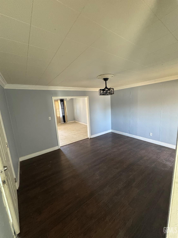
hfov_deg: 85.7
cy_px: 119
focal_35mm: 14
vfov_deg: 102.1
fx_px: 96
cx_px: 89
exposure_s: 1/60
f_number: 2.2
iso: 500
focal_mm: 2.22
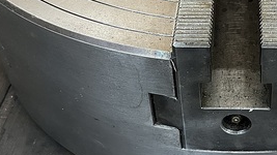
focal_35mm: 68
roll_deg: +1.8
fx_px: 499
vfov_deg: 17.4
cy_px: 11
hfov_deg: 30.0
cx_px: 236
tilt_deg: -40.2
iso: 320
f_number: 1.6
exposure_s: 1/60
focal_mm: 5.1
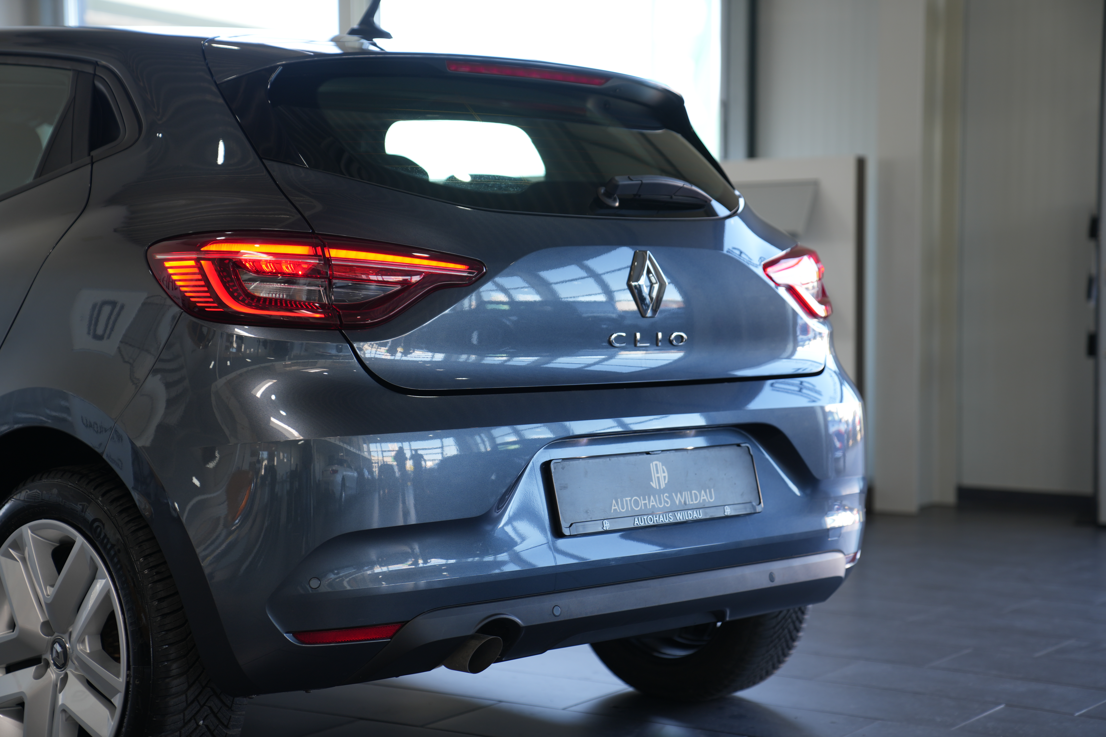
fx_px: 2058
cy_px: 368
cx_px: 553
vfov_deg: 20.3
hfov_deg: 30.1
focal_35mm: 67
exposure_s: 1/80
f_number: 2.8
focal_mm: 67
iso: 160
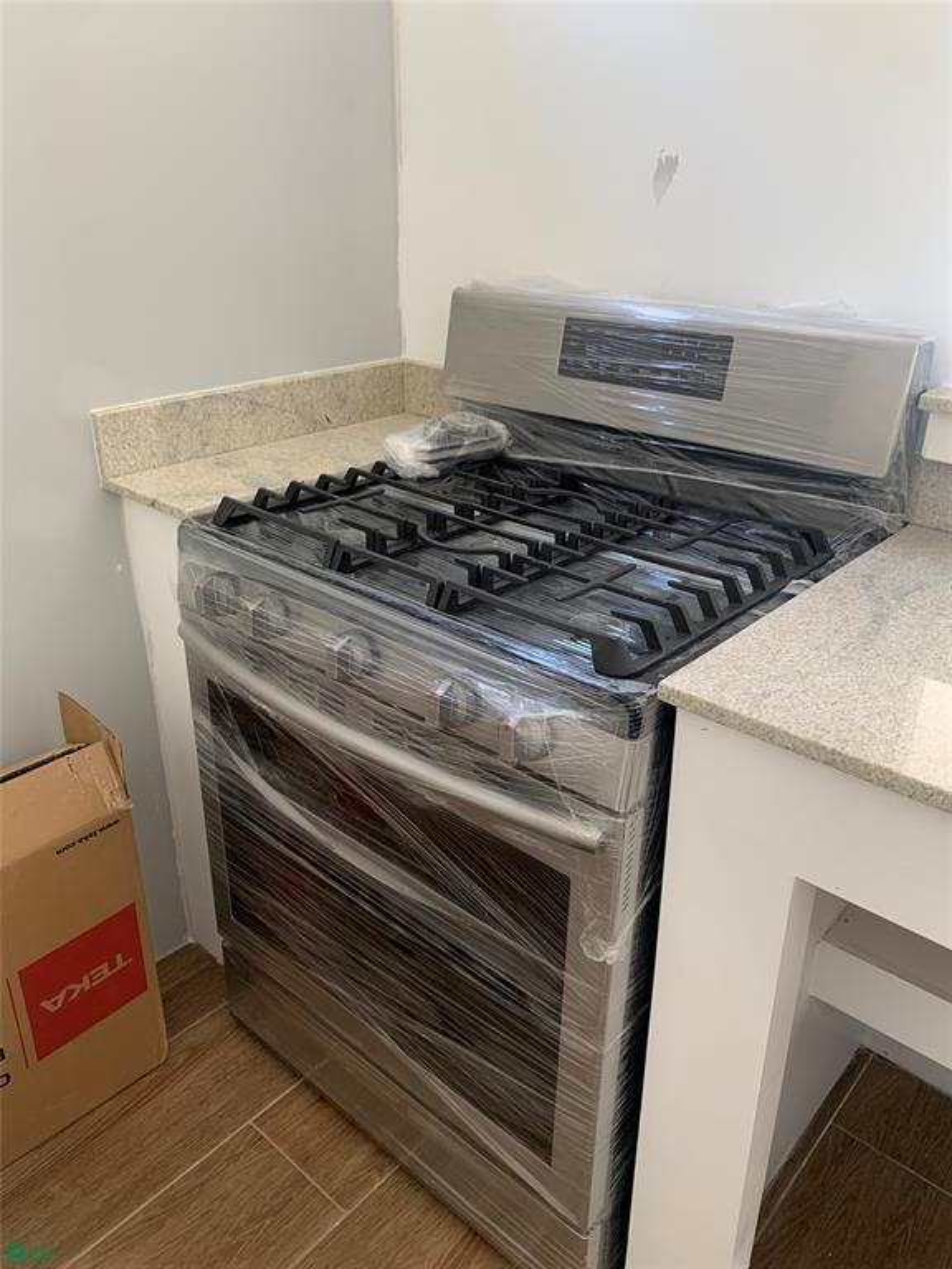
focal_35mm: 26
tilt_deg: -22.6
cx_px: 476
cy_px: 634
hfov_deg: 53.1
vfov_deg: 67.3
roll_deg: -0.1
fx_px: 953
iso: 100
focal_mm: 4.25
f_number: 1.8
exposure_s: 1/60
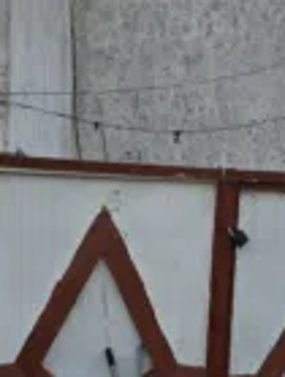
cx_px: 136
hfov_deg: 22.4
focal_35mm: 66
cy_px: 271
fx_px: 721
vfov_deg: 29.0
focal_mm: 6.3
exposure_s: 1/346
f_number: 1.7
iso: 12
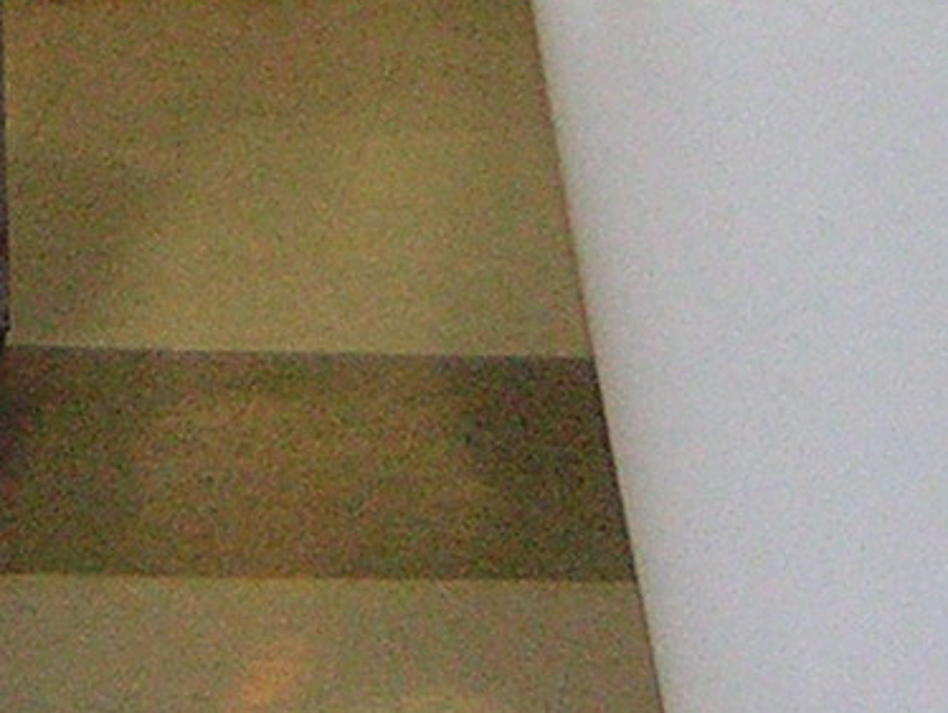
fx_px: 7262
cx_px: 218
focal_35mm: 265
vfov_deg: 5.5
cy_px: -787
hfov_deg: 7.5
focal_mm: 8.1
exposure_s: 1/60.1
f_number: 3.4
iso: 161
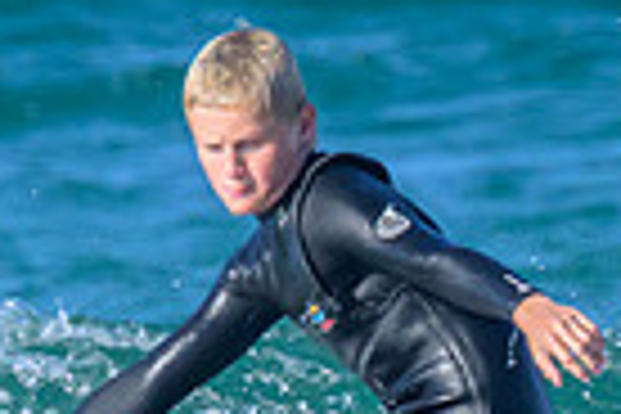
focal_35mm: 4622
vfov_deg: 0.3
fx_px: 79723
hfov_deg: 0.4
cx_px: 211
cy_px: 668
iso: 1600
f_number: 11
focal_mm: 800
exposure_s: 1/2000
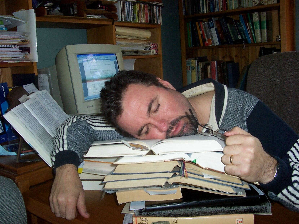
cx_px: 150
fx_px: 320
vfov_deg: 38.7
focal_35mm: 37
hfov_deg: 50.1
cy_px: 112
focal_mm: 5.6
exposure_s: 1/60
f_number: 2.8
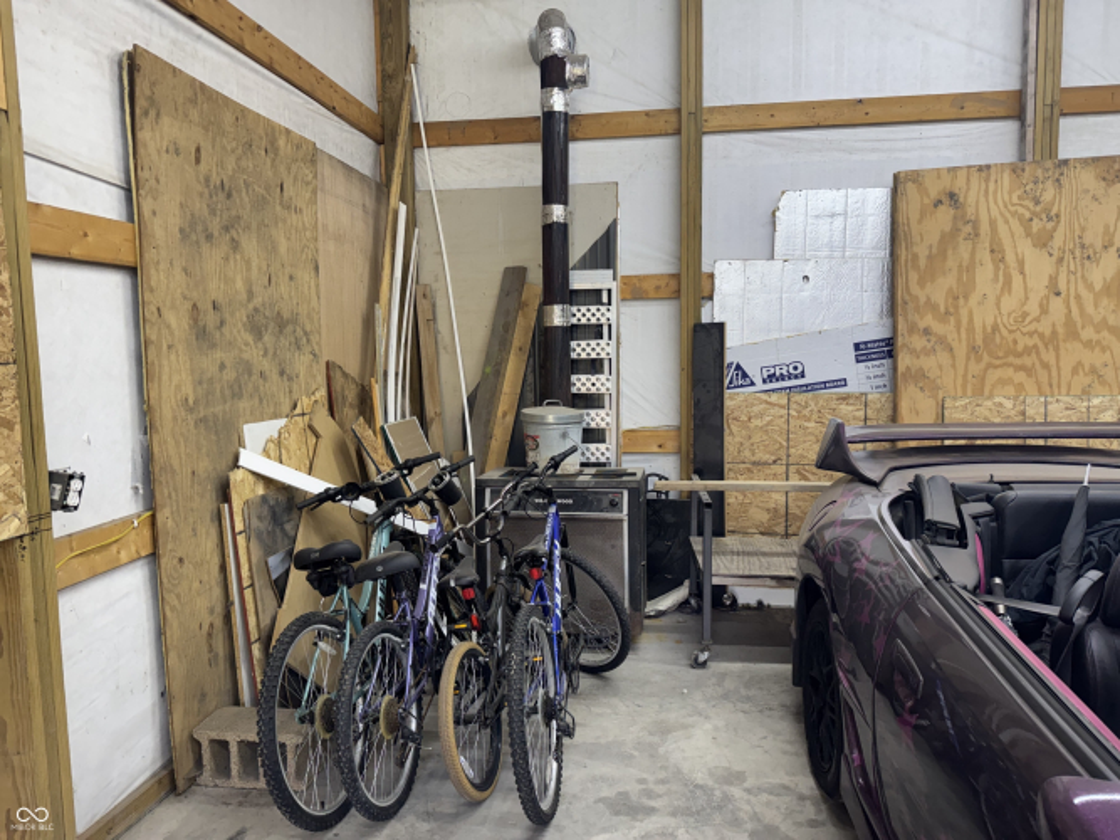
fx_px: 776
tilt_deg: -6.5
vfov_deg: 56.8
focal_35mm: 24
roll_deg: +0.0
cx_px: 560
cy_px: 420
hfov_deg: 71.6
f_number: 1.78
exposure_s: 1/120
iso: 160
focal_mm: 6.76
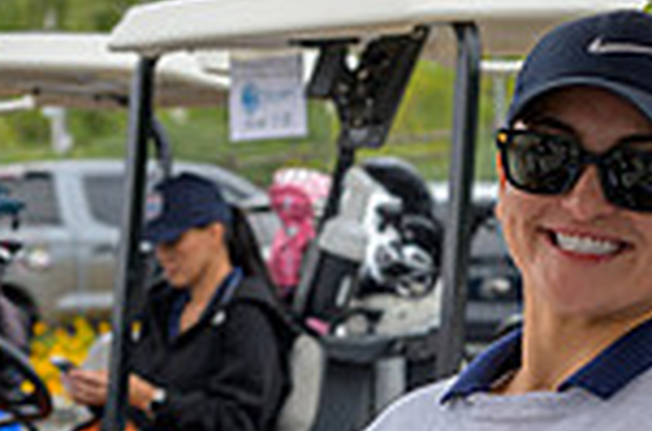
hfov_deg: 11.3
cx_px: 639
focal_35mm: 181
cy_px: 481
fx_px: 3271
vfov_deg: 7.5
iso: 100
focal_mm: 47
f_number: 4
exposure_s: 1/200
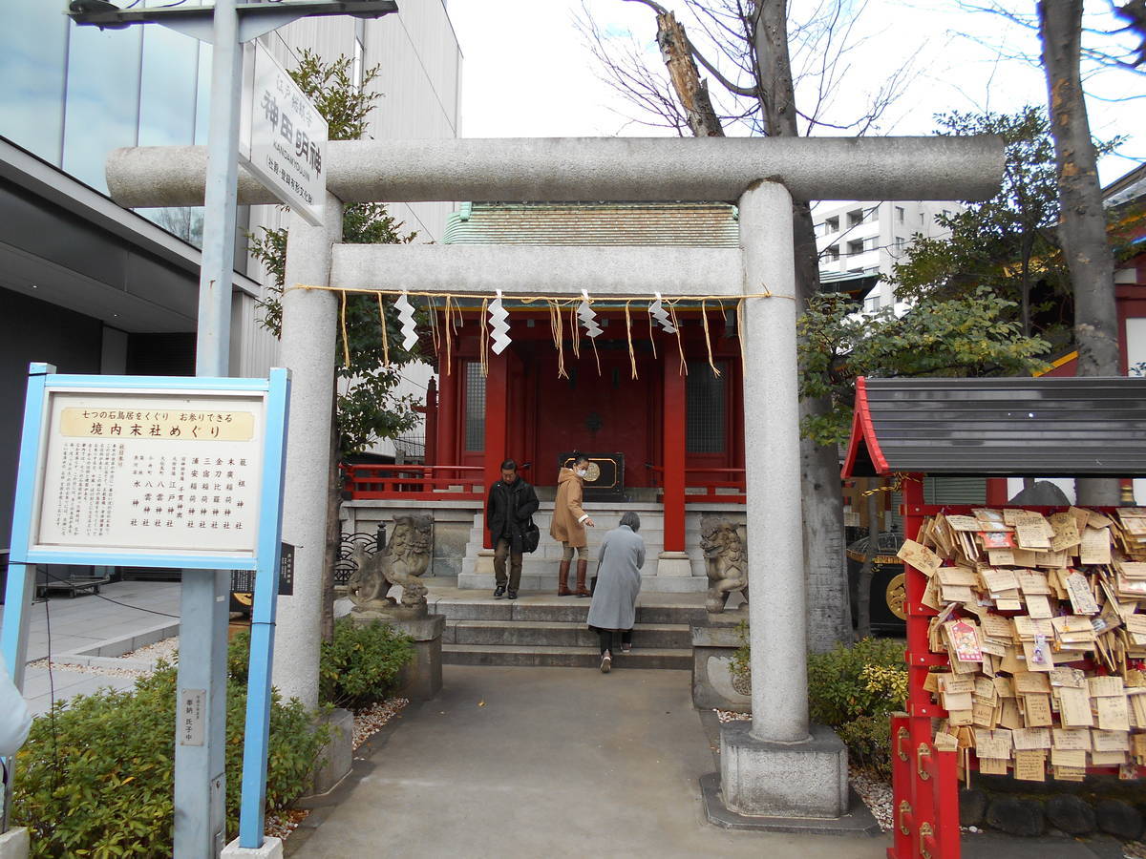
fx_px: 861
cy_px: 430
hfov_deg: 67.3
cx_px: 573
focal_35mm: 26
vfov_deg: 53.1
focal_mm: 4.6
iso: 80
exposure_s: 1/250
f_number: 3.2
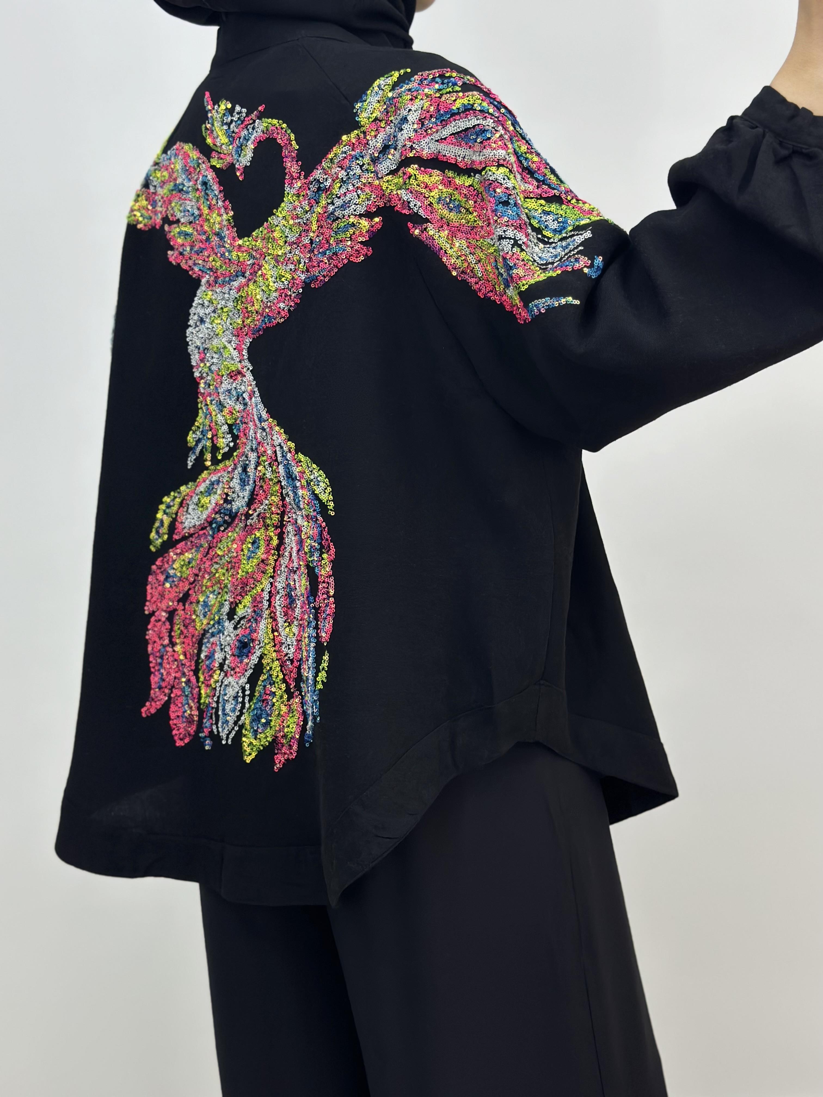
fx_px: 1522
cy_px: 548
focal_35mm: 48
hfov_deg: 30.3
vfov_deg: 39.7
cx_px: 412
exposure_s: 1/319
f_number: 1.78
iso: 80
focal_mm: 6.86
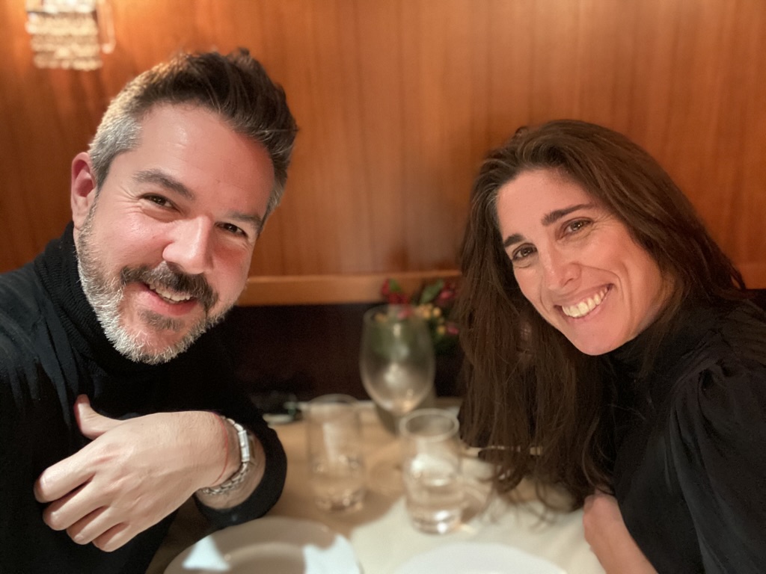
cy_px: 287
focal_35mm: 30
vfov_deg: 46.8
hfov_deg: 60.0
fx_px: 664
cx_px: 383
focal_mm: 2.71
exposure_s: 1/20
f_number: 2.2
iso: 640
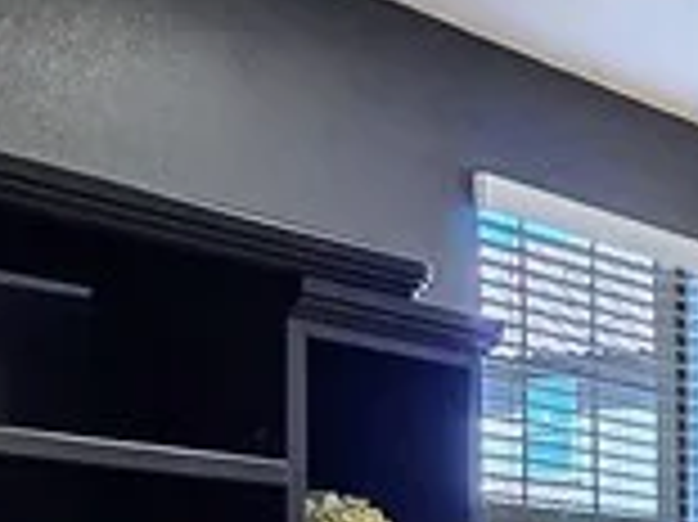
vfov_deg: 16.3
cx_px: 1306
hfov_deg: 17.7
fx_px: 1733
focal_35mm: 86
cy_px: 662
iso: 125
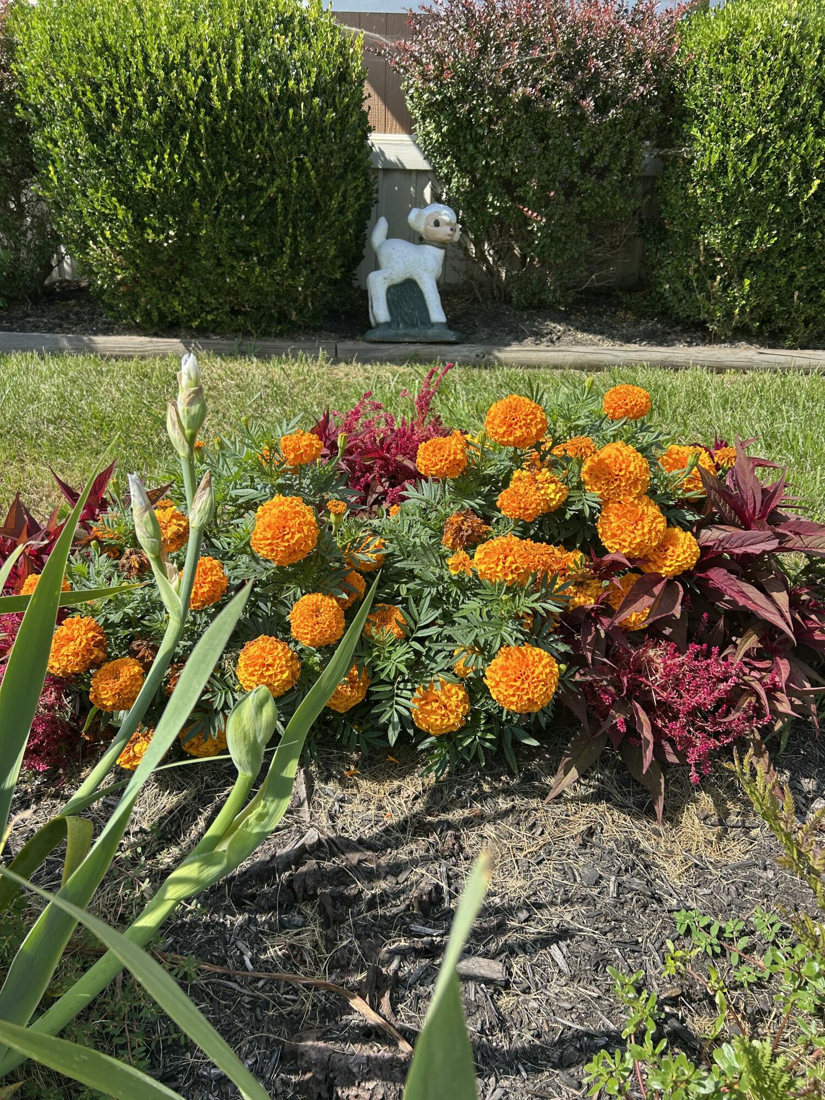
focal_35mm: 26
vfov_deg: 67.3
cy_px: 550
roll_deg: -2.0
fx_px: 826
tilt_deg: -22.6
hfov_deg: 53.1
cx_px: 412
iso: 50
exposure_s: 1/1901
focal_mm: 5.7
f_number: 1.5
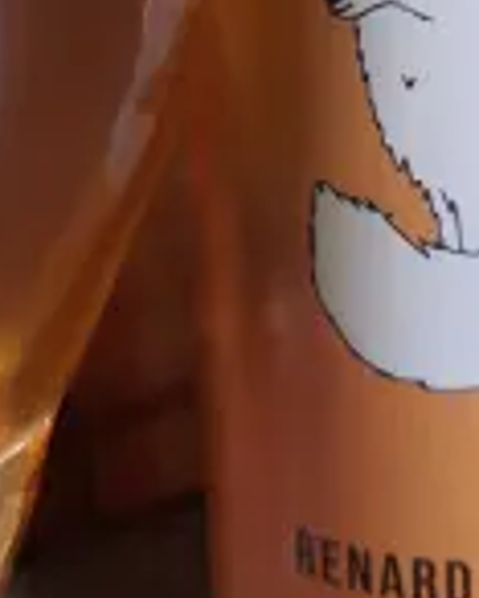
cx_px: 209
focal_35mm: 67
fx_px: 1186
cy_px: 33
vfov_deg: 27.1
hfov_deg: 22.8
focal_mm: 4.6
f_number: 2
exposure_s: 1/30
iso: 320
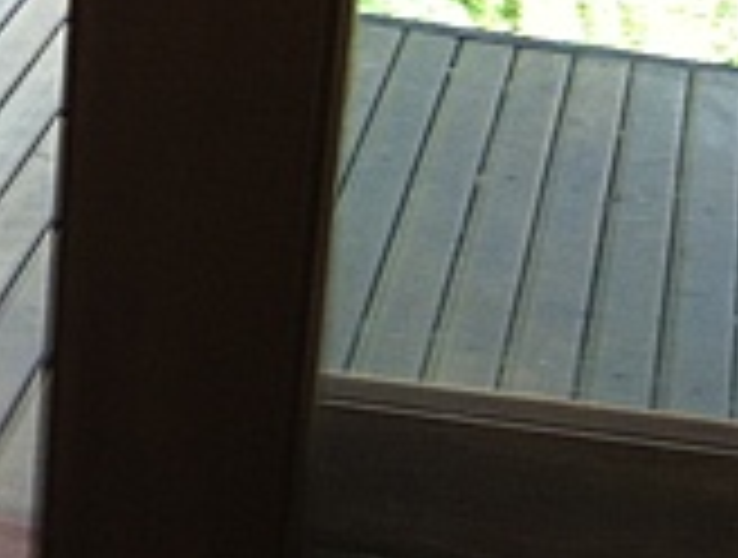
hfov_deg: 13.5
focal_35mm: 132
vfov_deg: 11.0
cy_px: -151
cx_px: -567
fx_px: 2822
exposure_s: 1/20
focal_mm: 3.85
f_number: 2.8
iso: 80
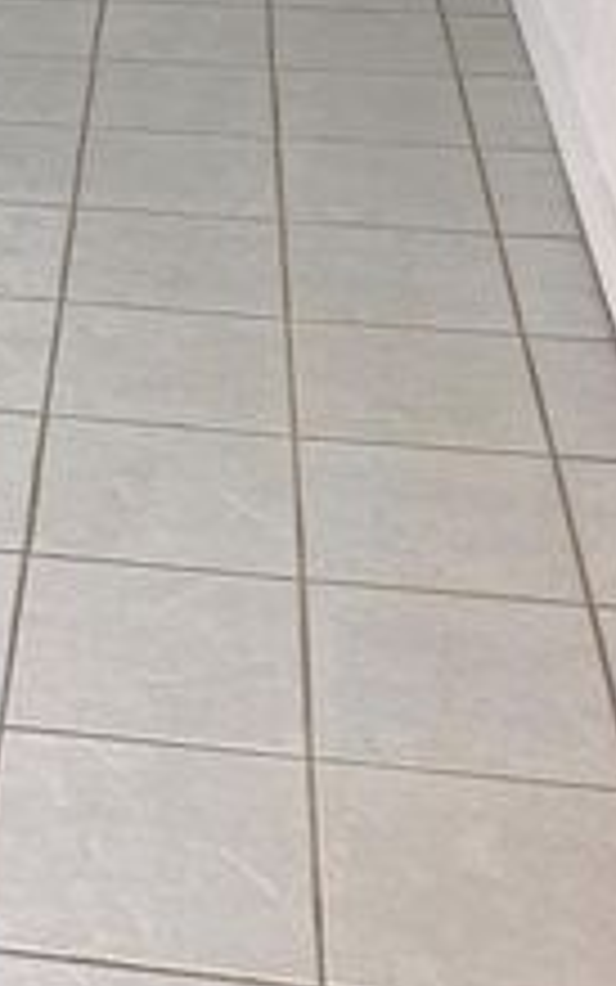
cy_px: -178
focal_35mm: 84
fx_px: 2255
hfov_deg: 14.7
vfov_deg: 22.8
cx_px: -238
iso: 64
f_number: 1.8
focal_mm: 4.25
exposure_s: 1/120
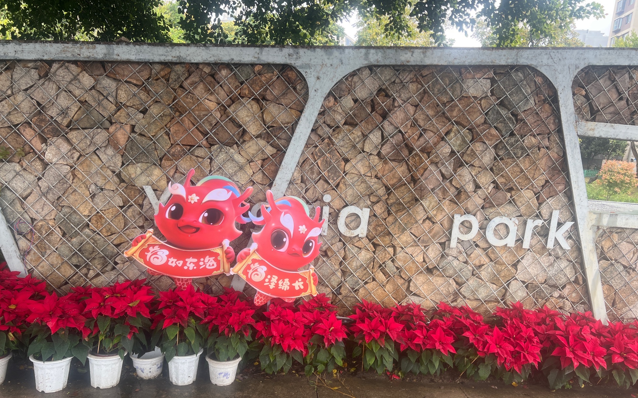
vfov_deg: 44.5
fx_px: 487
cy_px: 221
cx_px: 320
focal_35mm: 28
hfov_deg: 66.5
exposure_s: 1/389
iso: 50
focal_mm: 5.7
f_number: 1.5
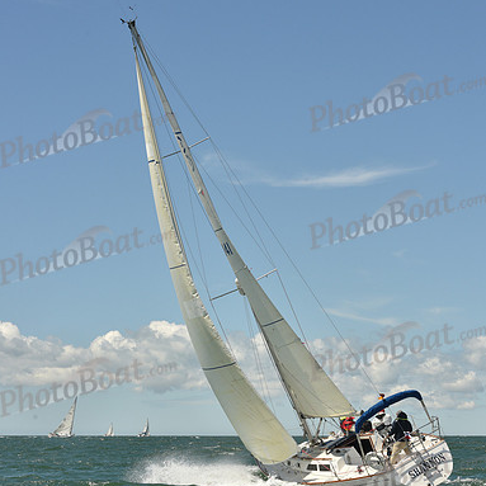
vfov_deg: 19.3
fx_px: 1430
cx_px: 243
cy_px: 301
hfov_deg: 19.3
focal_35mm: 90
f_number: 11
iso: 320
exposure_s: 1/800
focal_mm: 70
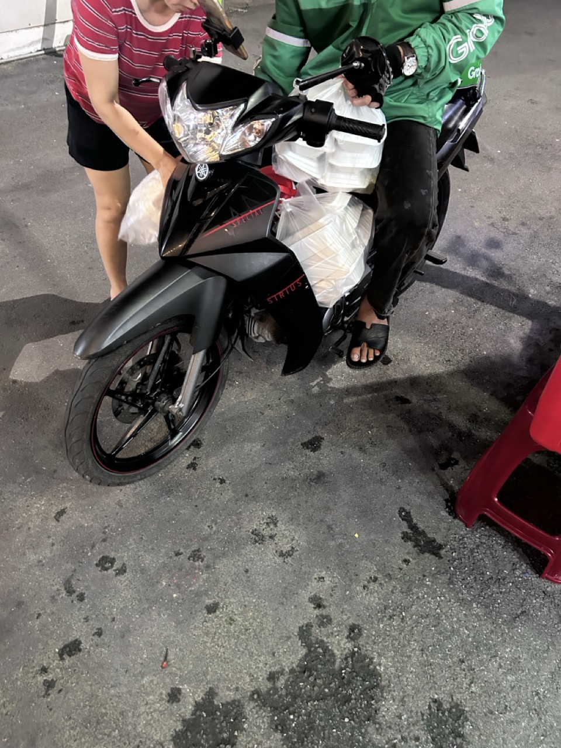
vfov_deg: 67.3
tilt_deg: -45.3
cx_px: 280
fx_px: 562
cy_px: 374
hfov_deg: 53.1
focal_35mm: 26
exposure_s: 1/33
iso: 640
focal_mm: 5.7
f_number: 1.5
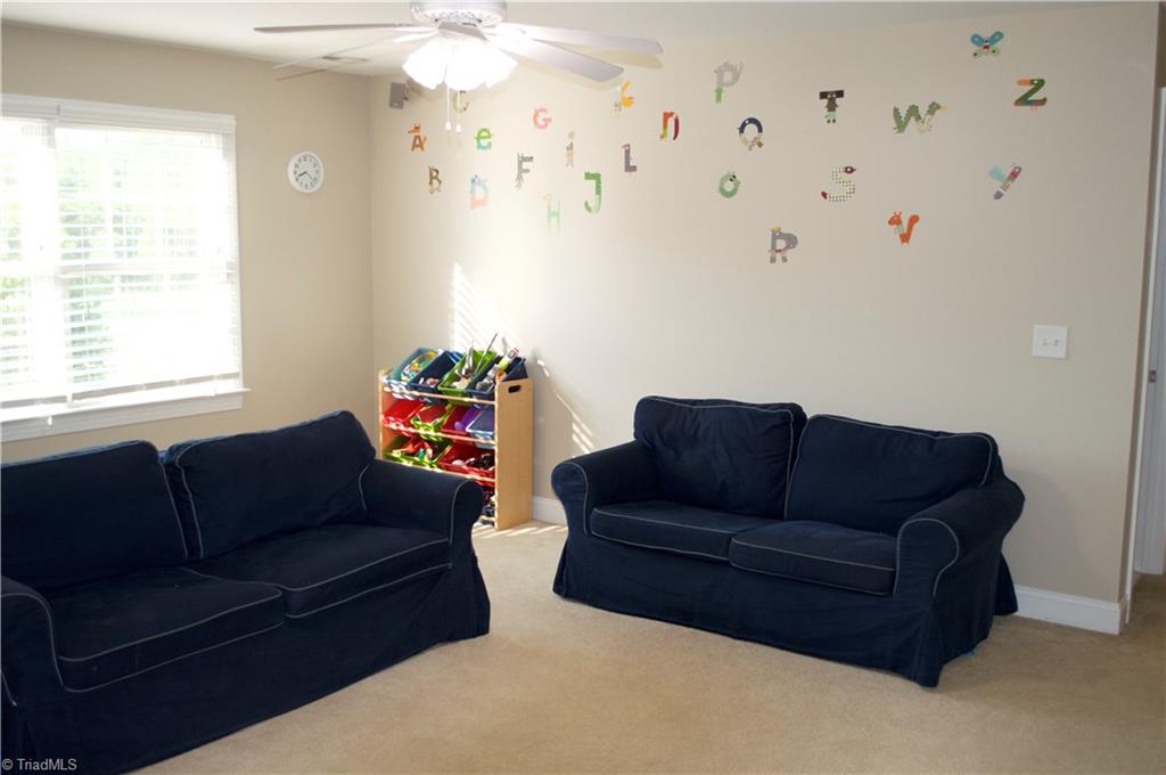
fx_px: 1165
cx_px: 583
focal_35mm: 36
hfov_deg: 53.2
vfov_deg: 36.8
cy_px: 388
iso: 400
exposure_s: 1/100
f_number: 4
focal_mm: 24
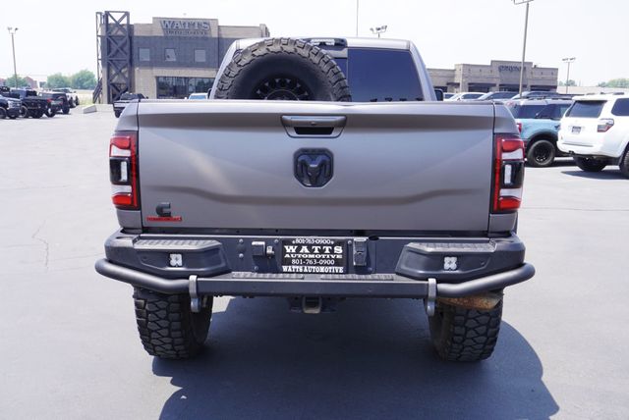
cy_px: 210
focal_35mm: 36
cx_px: 314
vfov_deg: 36.9
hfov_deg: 53.1
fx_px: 630
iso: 100
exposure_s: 1/100
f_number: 7.1
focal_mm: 24
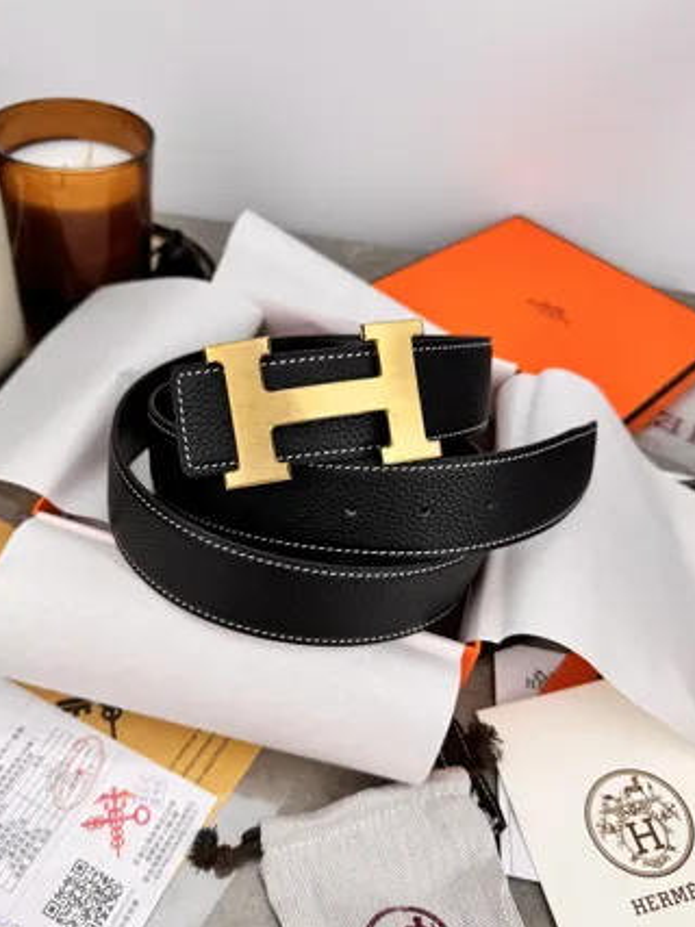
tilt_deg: -45.6
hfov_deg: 51.2
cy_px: 480
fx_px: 723
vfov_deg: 65.3
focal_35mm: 27
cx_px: 313
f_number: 1.78
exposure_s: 1/765
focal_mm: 6.76
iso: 80
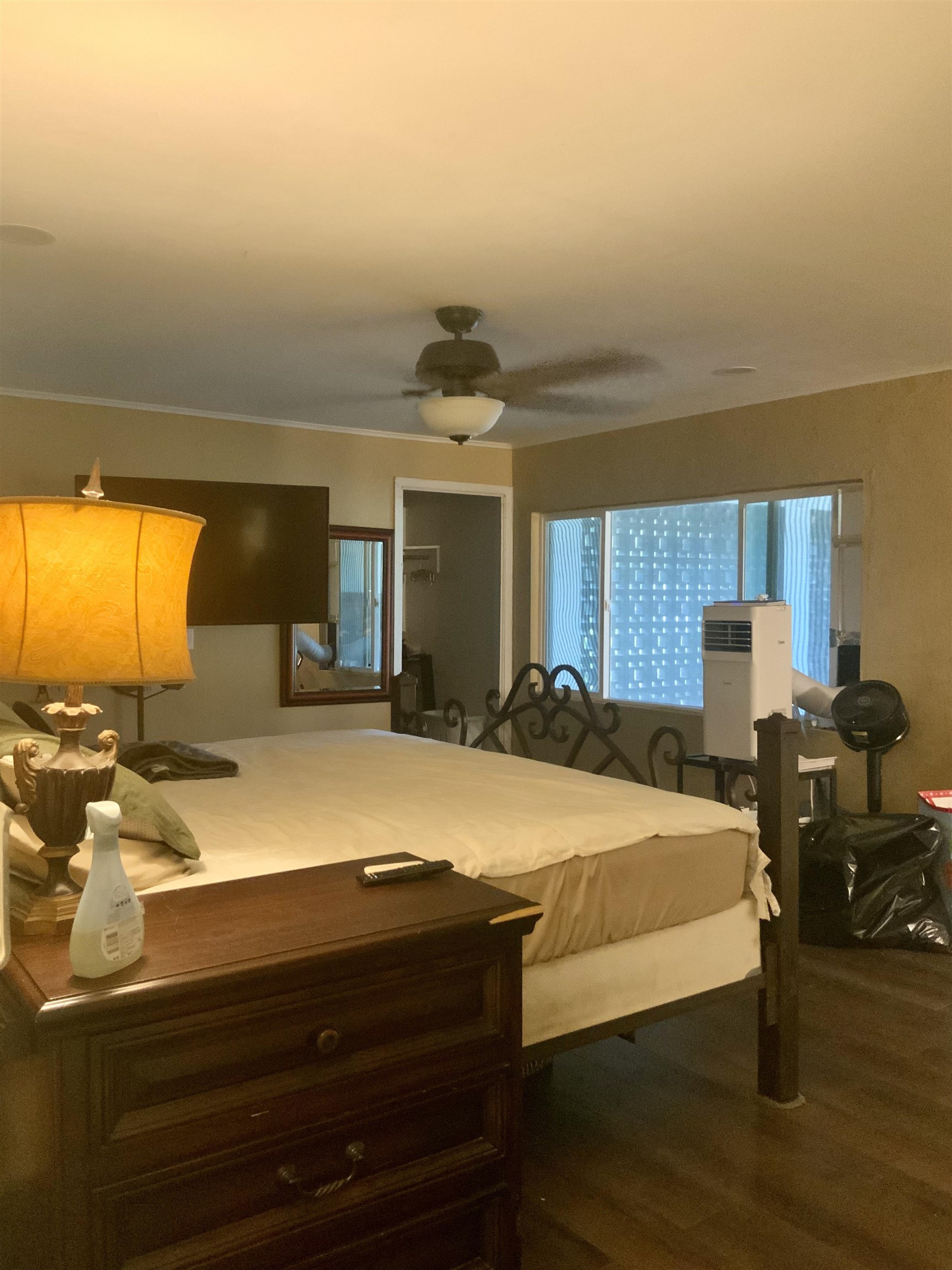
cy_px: 635
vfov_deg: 61.7
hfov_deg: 48.2
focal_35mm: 29
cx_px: 476
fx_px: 1063
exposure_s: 1/30
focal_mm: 3
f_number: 1.8
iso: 400
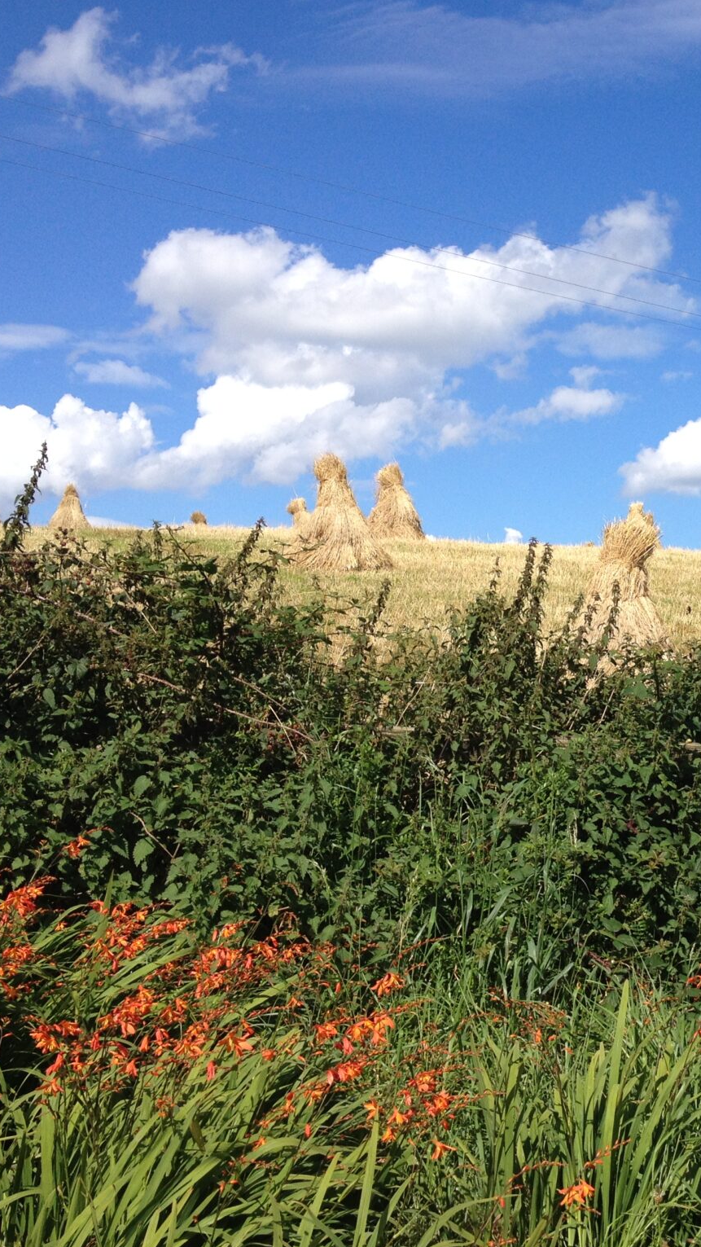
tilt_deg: -0.4
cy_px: 624
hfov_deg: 22.7
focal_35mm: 51
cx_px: 666
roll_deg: -2.6
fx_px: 1686
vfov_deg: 40.6
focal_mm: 4.28
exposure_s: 1/1842
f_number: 2.4
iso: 50
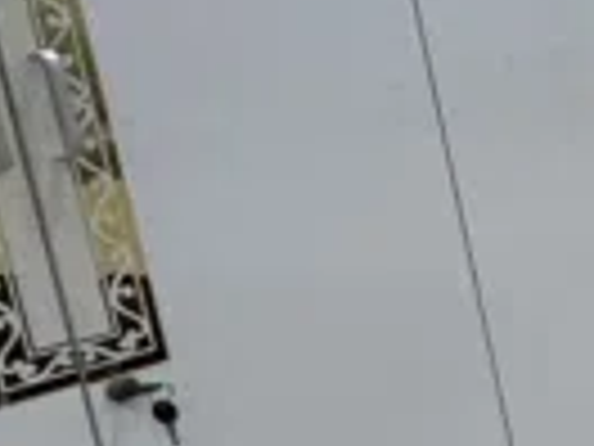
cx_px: 2187
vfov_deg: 13.5
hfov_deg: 9.0
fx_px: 1870
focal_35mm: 109
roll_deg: +1.7
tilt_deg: -11.1
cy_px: 36
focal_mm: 2.22
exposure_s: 1/100
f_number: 2.2
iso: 100
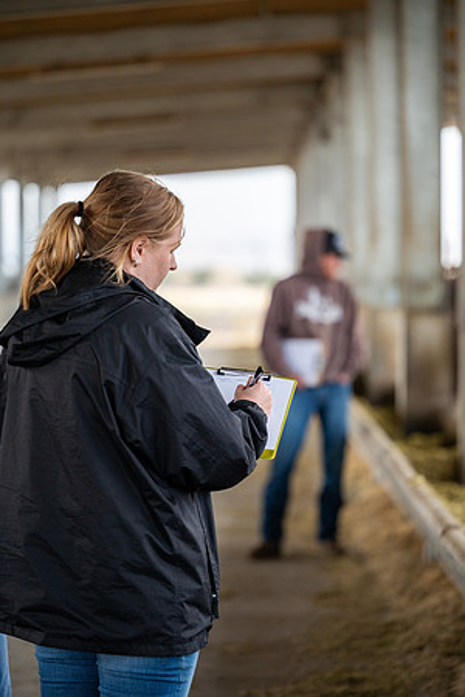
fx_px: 2325
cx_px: 232
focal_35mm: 120
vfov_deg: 17.1
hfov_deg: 11.4
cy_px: 348
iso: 125
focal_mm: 120
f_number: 2.8
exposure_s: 1/1600
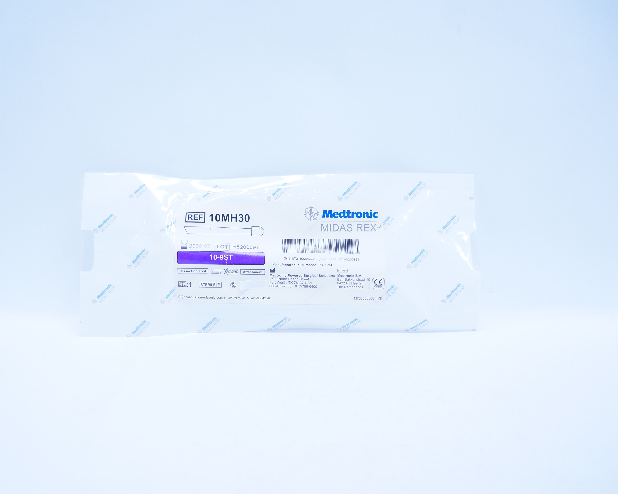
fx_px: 567
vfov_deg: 47.1
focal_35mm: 31
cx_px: 272
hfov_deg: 57.0
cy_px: 244
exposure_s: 1/200
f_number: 4.5
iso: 800
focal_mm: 18
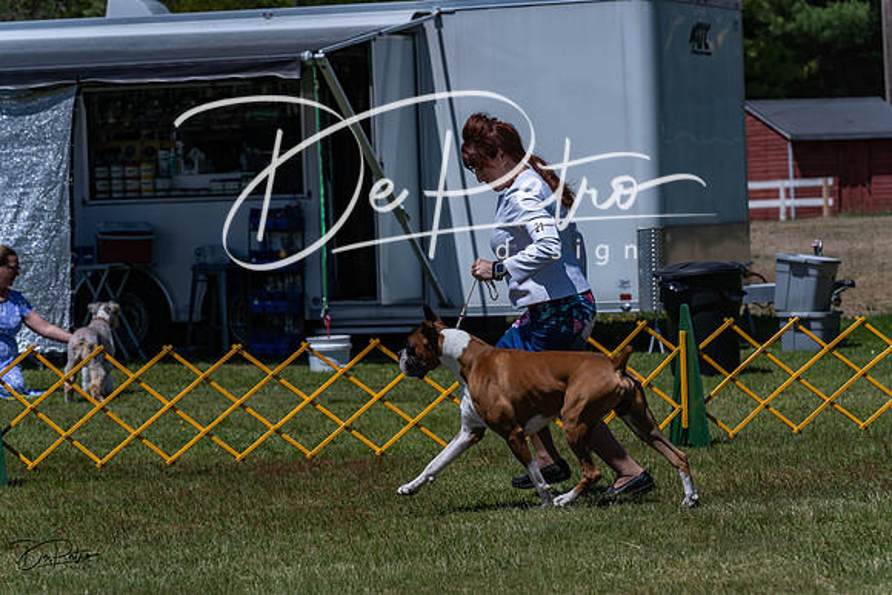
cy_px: 298
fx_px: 3395
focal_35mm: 137
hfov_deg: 15.0
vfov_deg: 10.0
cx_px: 446
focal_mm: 137
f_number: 7.1
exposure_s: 1/1600
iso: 160
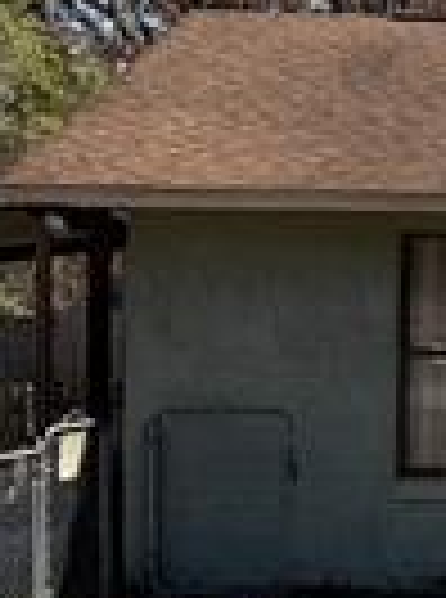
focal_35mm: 139
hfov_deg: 9.3
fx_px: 2399
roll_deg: +0.1
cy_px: 306
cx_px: 1144
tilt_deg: -1.4
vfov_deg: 14.2
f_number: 1.78
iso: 80
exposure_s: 1/3953
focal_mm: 6.76
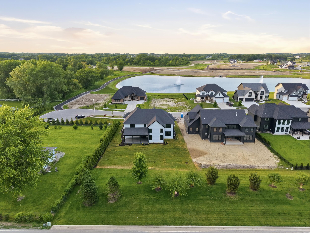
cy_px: 116
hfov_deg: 71.6
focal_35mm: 24
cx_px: 155
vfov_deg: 56.8
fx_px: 215
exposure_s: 1/725
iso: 400
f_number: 1.8
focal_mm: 8.7
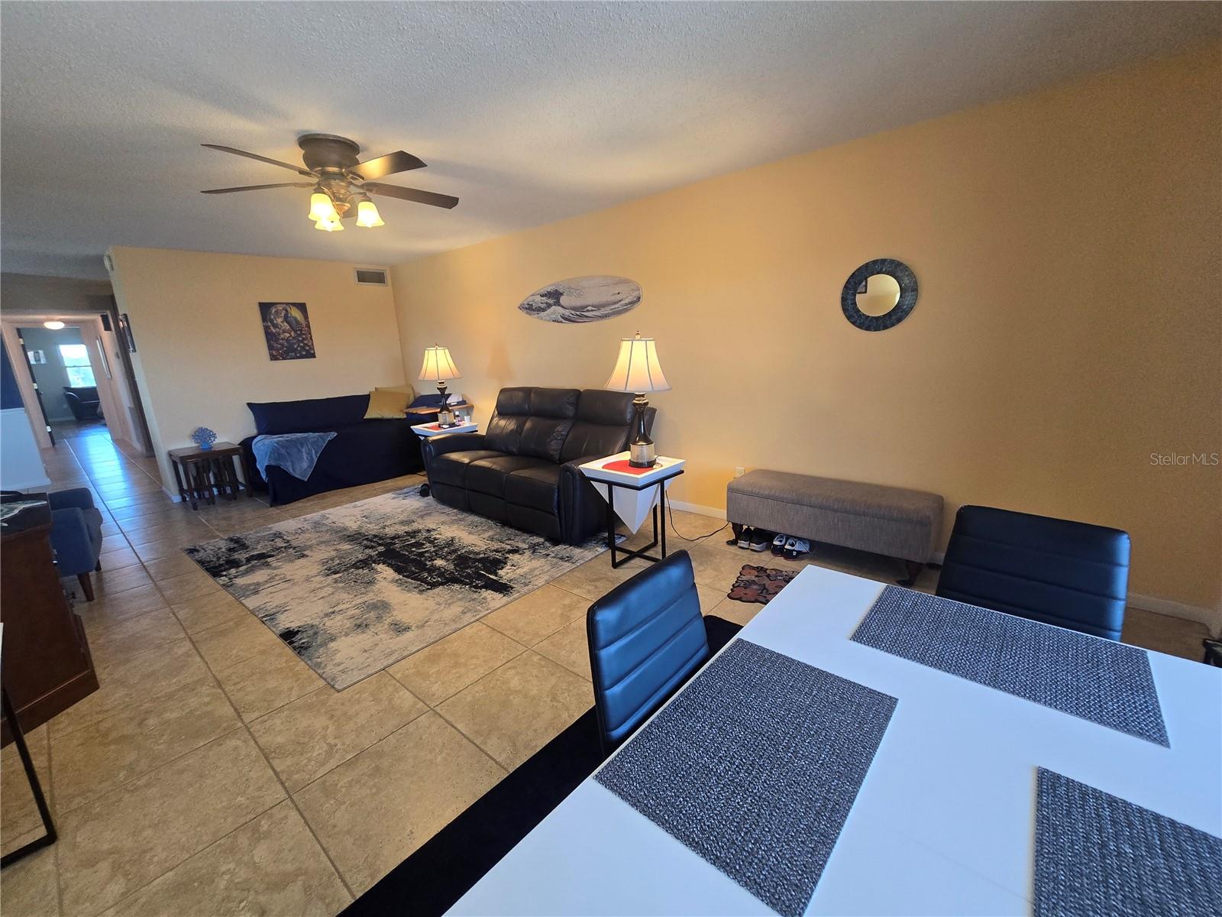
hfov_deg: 106.2
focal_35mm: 13
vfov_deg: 89.9
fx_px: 459
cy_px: 458
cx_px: 611
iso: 320
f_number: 2.2
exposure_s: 1/60
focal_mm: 2.2
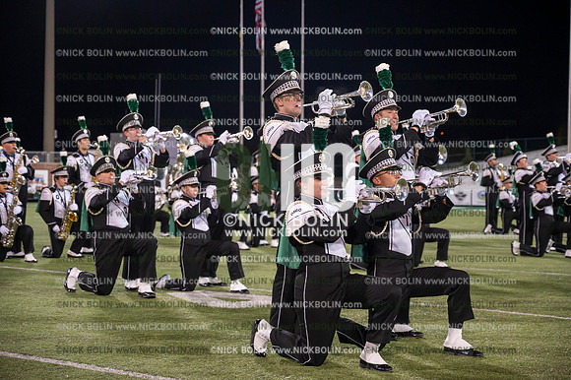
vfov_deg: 19.4
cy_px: 190
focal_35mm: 70
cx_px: 286
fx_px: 1110
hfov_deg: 28.9
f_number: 4
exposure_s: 1/640
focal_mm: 70
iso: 3200
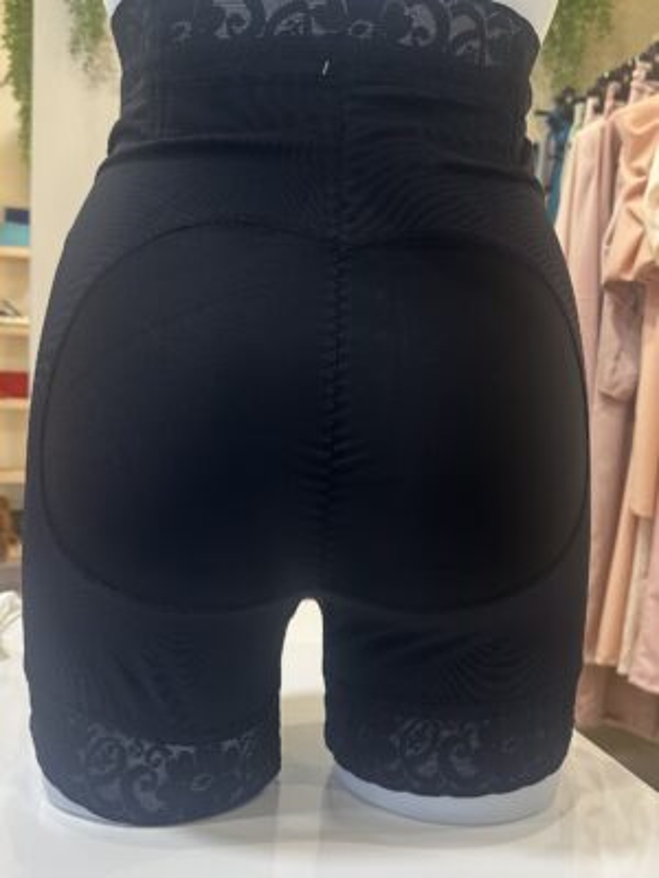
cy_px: 439
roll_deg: -3.1
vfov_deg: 71.6
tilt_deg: -6.4
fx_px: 609
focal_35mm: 24
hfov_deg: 56.8
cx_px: 330
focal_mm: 6.86
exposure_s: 1/100
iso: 160
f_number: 1.78
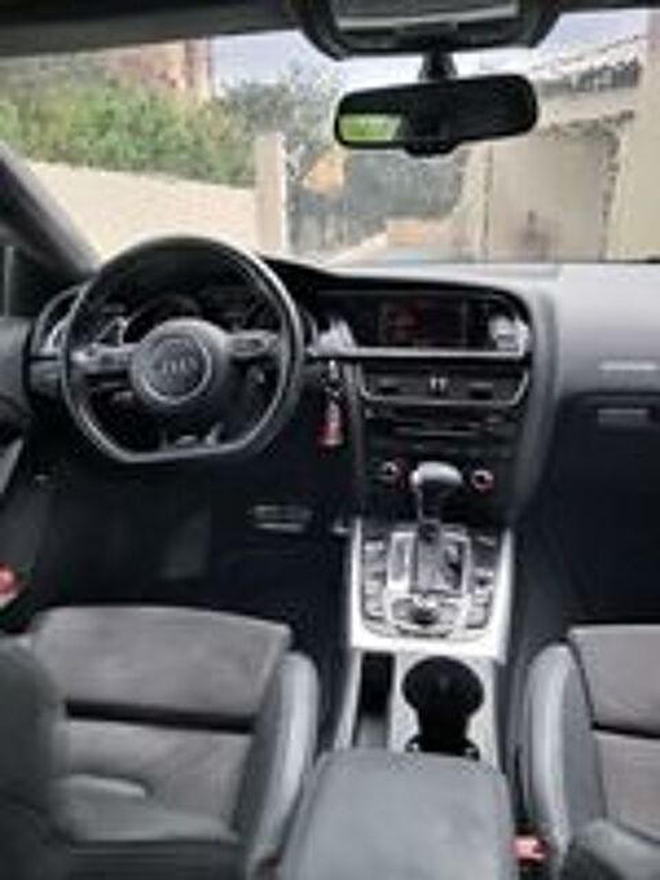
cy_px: 440
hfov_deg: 51.4
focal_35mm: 27
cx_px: 330
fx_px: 686
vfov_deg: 65.3
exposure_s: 1/50
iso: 64
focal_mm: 4
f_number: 1.8
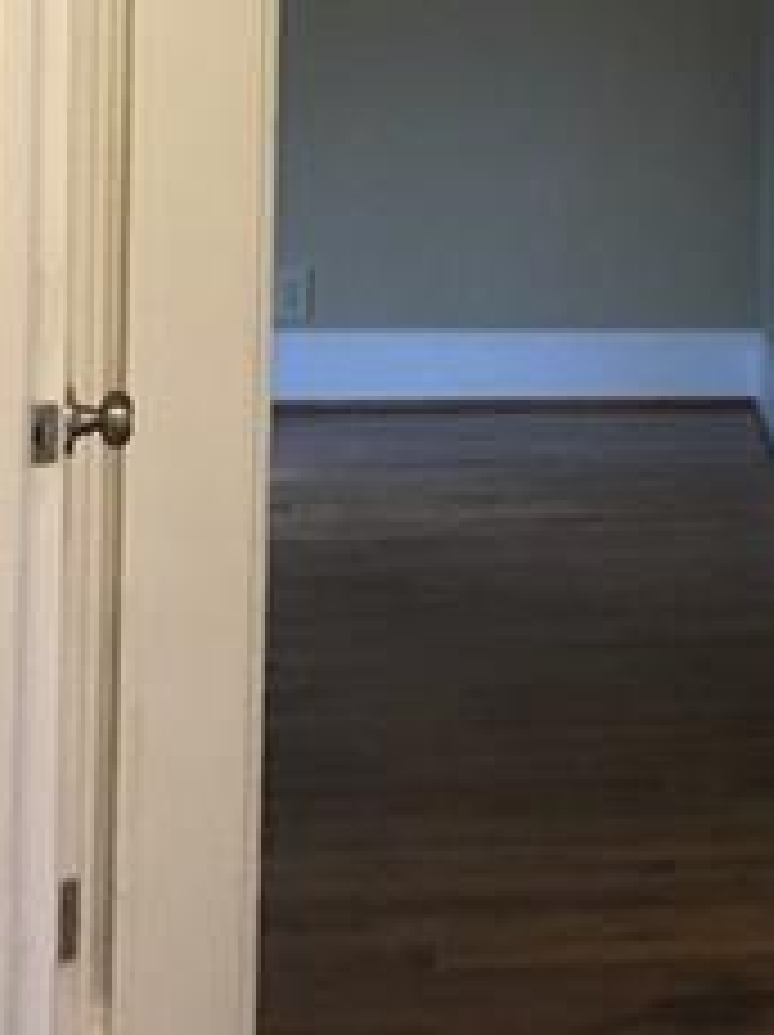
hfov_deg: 14.9
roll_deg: -1.8
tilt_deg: +0.7
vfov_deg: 19.3
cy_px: -144
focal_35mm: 97
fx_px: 2897
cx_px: 819
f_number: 2.2
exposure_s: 1/30
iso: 250
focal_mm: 4.15
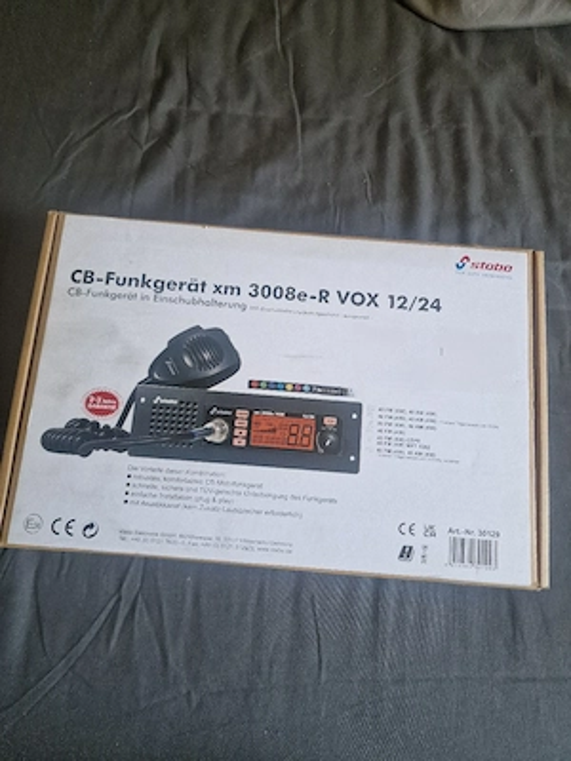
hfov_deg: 58.9
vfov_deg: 73.9
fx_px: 506
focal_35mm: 23
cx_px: 286
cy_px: 380
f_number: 1.8
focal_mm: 6.4
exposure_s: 1/100
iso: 500
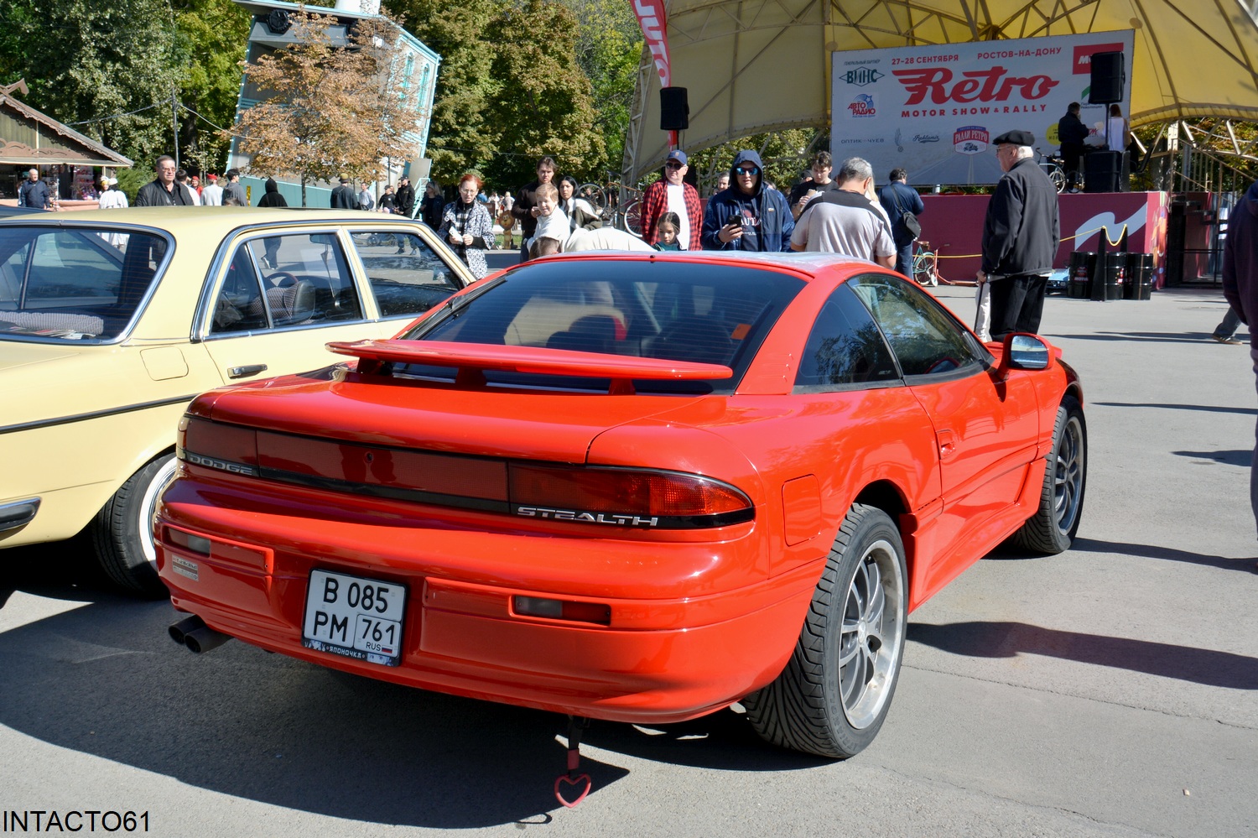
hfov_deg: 57.2
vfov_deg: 39.9
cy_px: 419
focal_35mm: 33
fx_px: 1153
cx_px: 629
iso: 100
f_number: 9
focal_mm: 22
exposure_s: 1/320
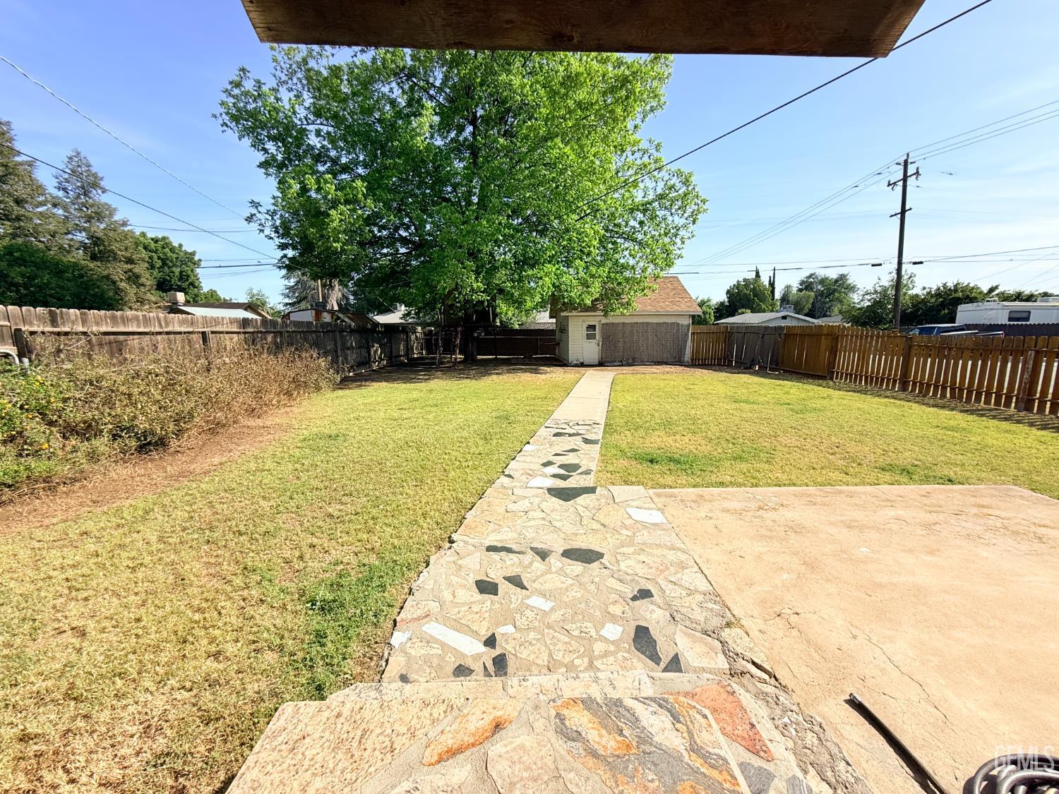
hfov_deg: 102.1
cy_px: 397
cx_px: 530
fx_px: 428
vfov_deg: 85.7
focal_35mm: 14
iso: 50
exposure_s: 1/1795
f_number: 2.2
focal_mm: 2.22
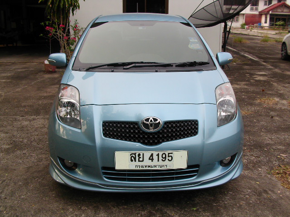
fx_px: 318
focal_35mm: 38
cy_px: 108
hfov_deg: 49.0
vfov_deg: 37.7
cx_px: 145
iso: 50
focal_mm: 5.8
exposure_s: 1/216
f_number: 3.5
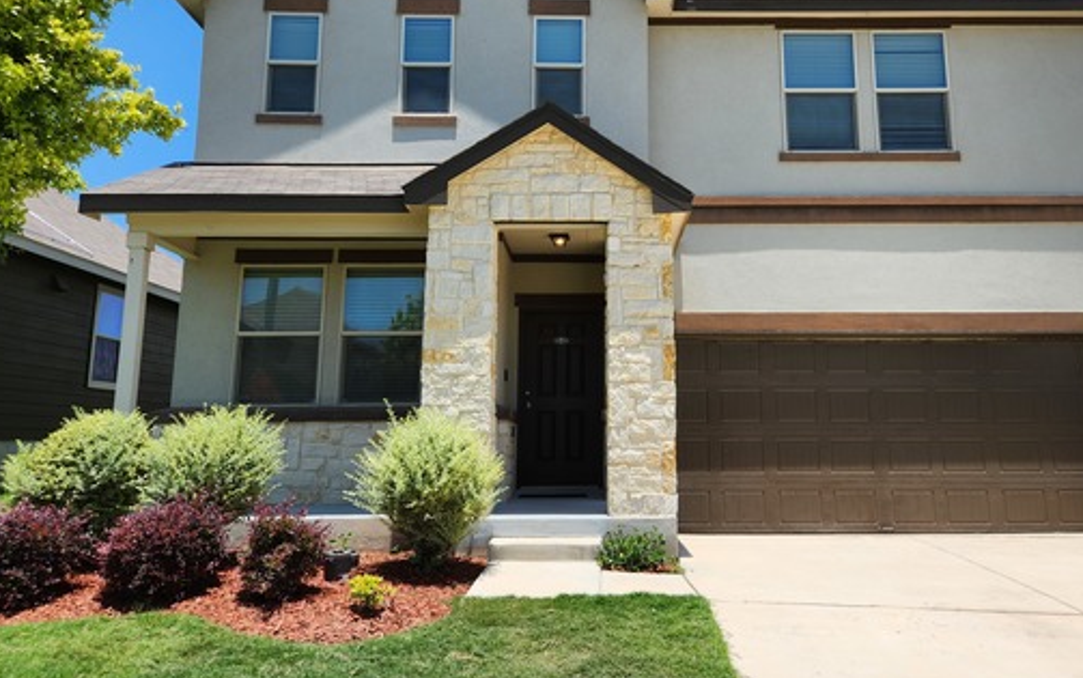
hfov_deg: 60.9
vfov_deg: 40.4
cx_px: 624
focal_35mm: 31
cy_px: 260
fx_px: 915
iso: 20
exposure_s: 1/1677
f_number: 1.8
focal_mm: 5.4
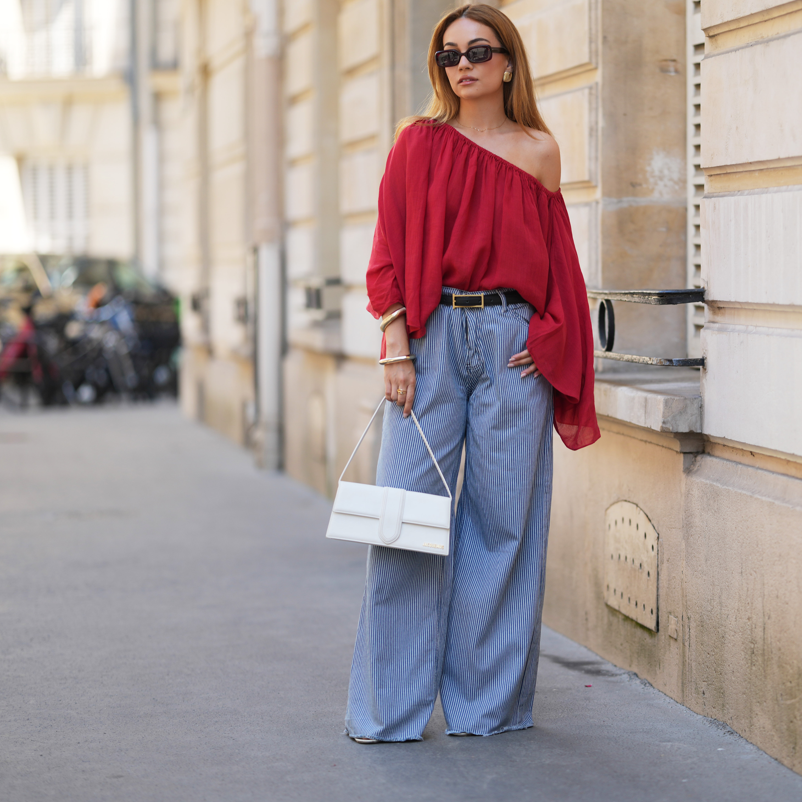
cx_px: 564
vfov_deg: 15.0
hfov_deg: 15.0
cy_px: 379
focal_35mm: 116
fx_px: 3041
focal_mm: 85
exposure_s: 1/1250
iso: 100
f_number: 1.4
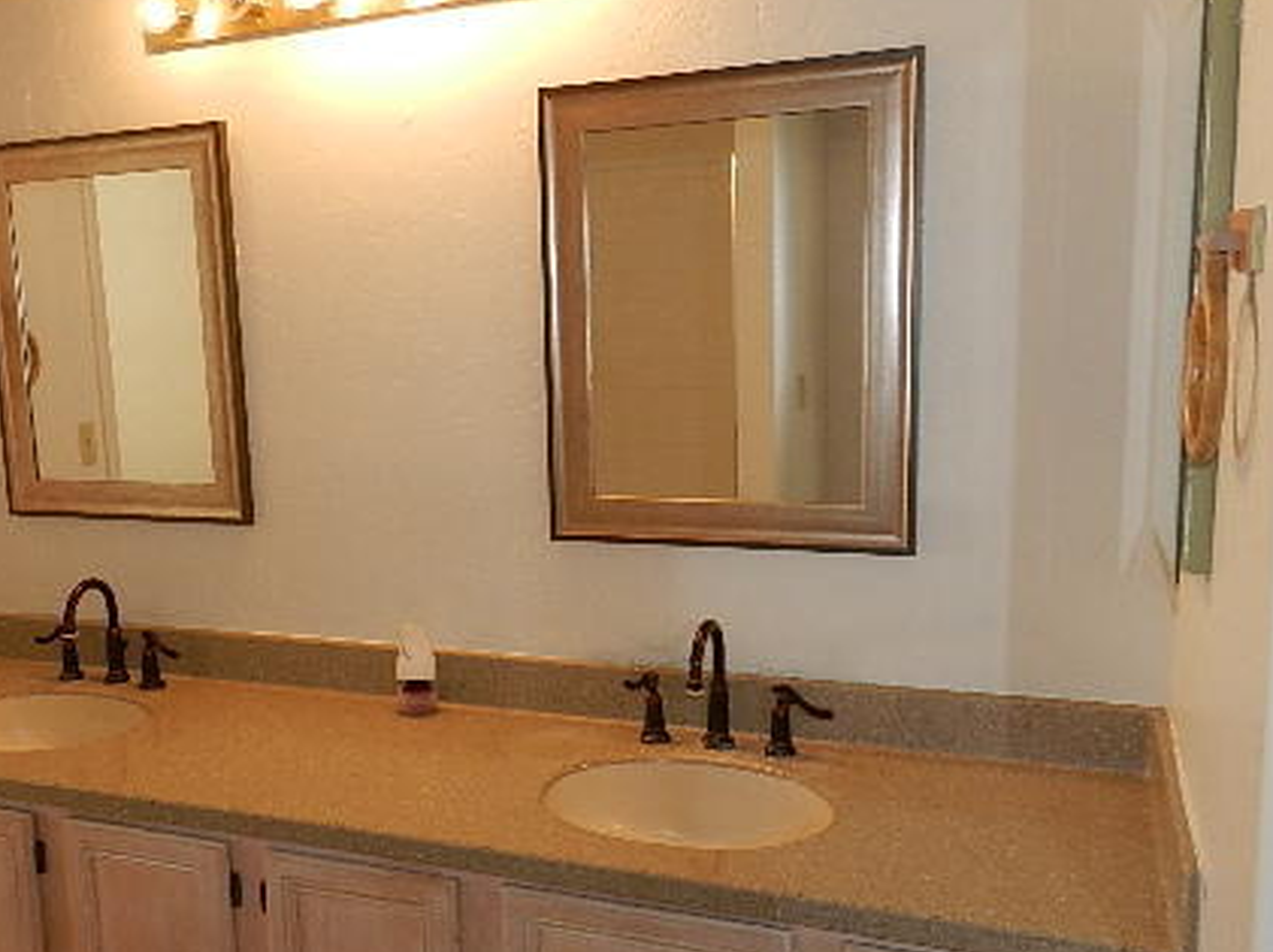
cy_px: 511
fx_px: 1286
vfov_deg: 40.6
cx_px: 466
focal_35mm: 35
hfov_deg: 52.0
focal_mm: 4
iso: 200
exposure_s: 1/30
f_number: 3.4
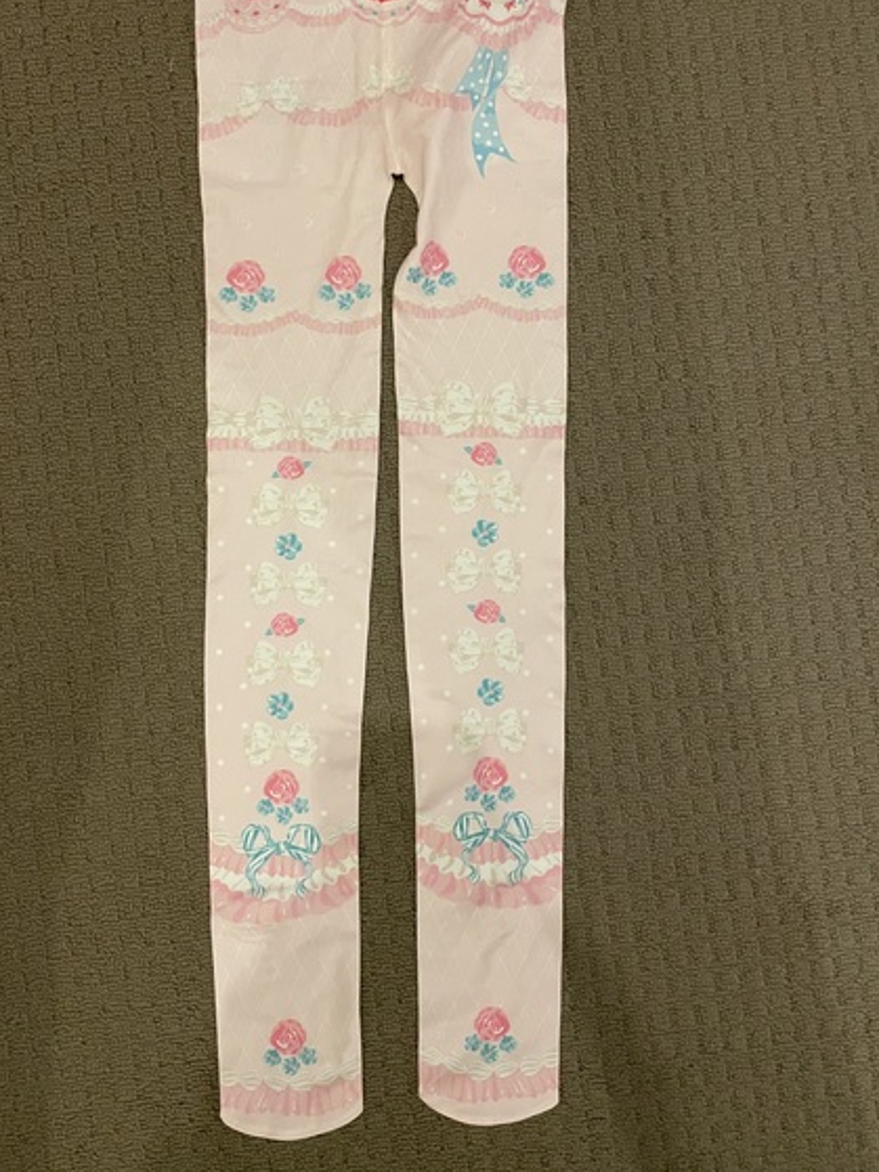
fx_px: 1016
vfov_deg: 59.7
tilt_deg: -87.5
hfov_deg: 46.7
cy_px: 500
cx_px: 409
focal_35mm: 30
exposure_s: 1/33
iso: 640
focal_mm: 4.2
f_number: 1.6
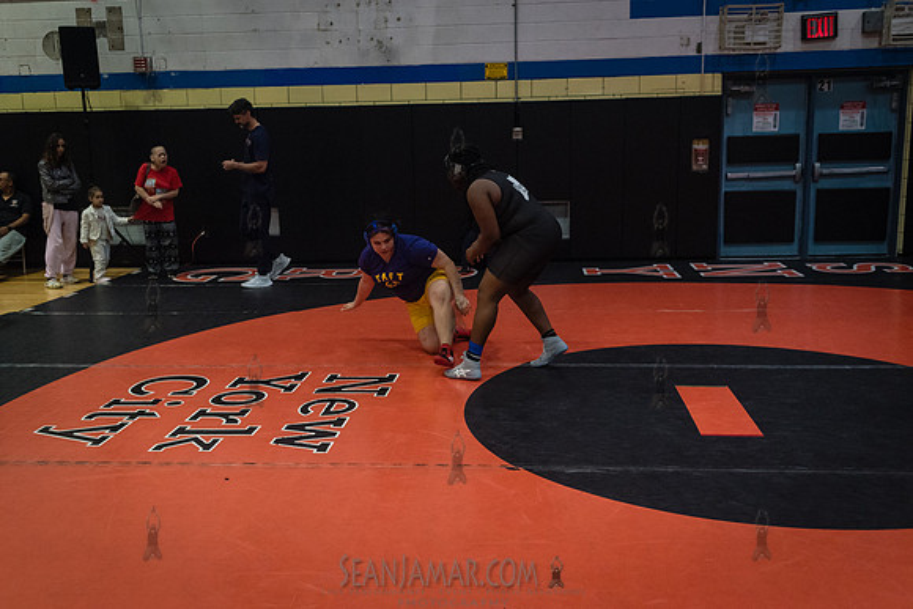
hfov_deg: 53.9
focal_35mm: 35
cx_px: 454
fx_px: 897
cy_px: 304
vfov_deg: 37.5
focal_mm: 35
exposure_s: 1/800
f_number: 3.2
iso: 5000
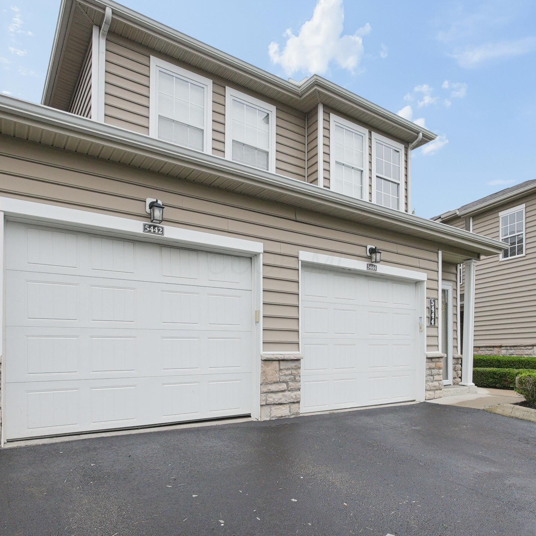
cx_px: 290
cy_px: 262
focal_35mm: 21
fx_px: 368
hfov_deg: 72.0
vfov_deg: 72.1
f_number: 7.1
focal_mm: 11
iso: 640
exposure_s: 1/250
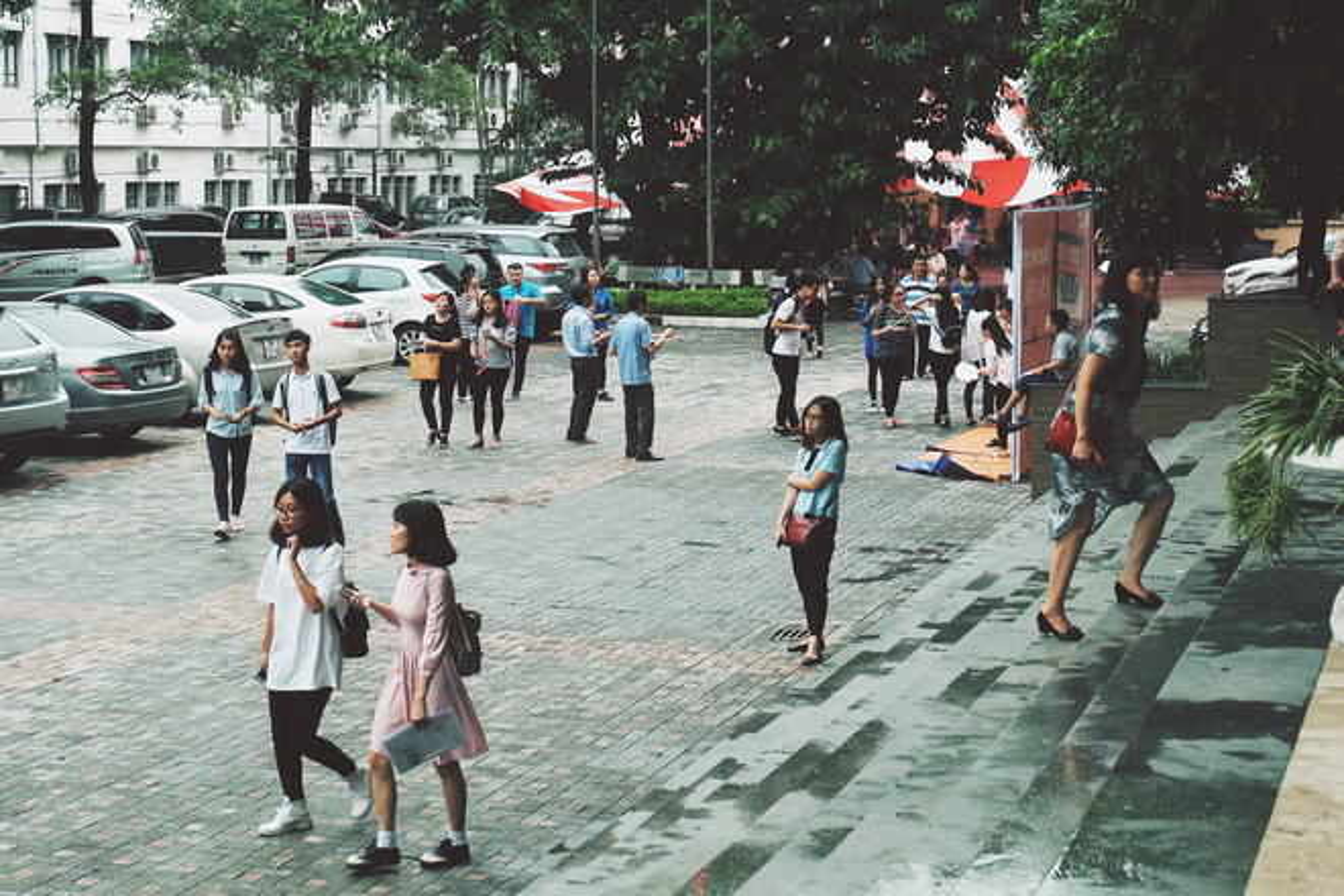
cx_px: 672
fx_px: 2426
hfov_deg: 31.0
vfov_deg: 20.9
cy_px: 448
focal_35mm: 65
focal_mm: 43.4
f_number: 5.6
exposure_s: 1/200
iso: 320
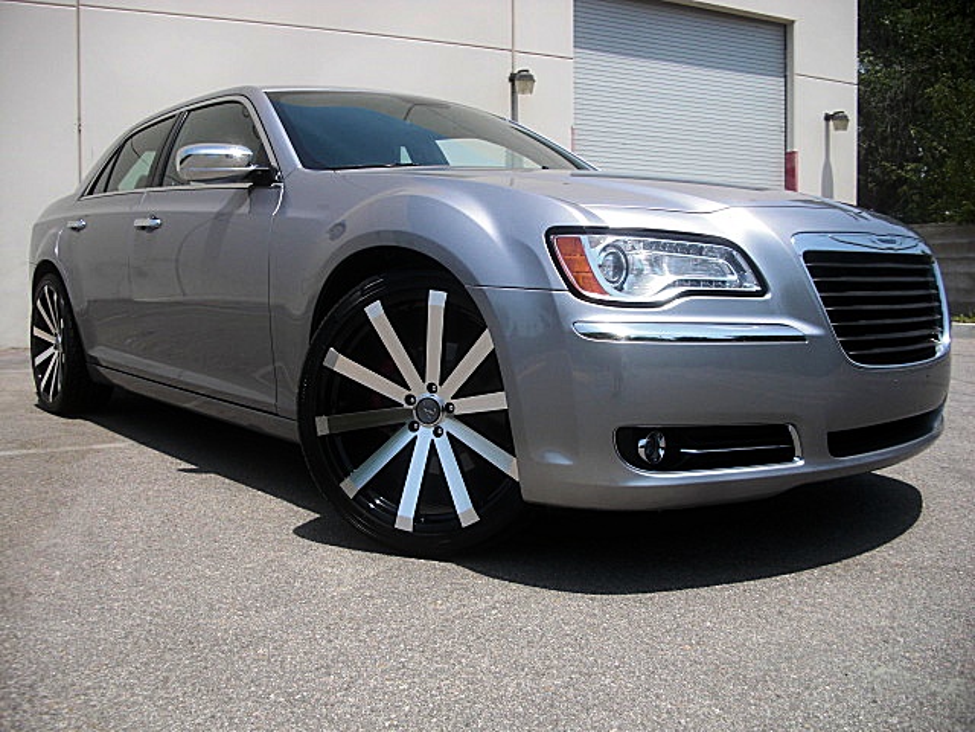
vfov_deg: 39.7
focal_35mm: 36
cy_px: 366
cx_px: 488
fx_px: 1014
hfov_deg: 51.4
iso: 50
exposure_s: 1/800
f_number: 2.8
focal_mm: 6.3
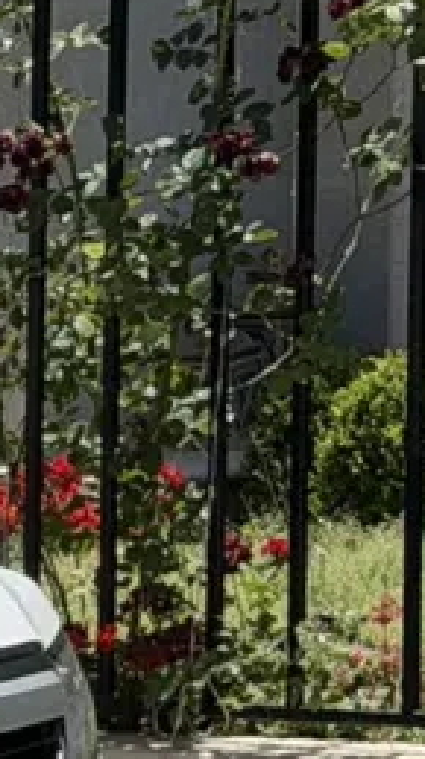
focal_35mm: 276
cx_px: -1073
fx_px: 5549
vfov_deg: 7.8
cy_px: 807
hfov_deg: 4.2
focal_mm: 6.76
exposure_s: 1/7874
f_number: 1.78
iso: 80
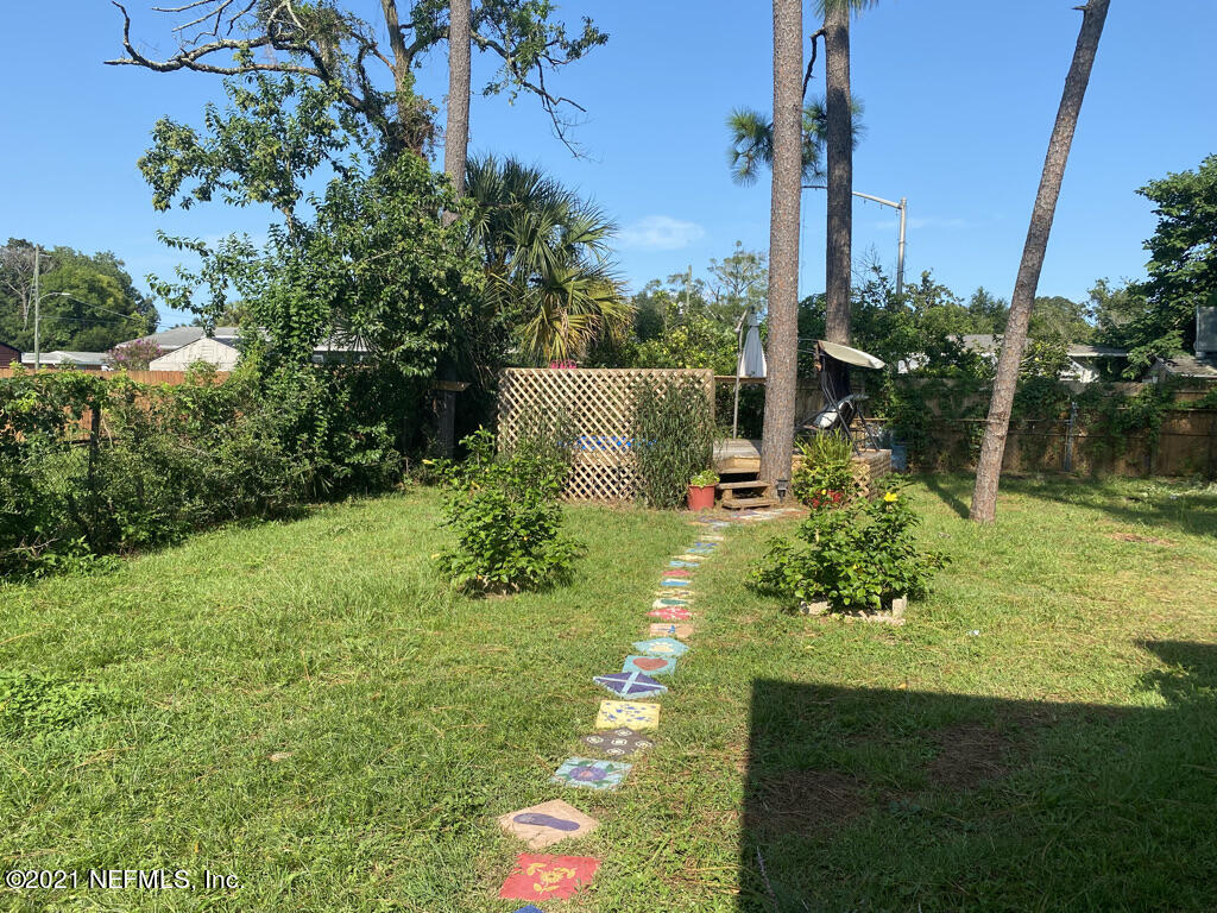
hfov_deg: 67.3
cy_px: 456
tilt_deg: -4.7
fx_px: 914
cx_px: 608
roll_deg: -1.3
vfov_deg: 53.1
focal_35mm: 26
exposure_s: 1/1779
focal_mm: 4.25
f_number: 1.8
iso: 32
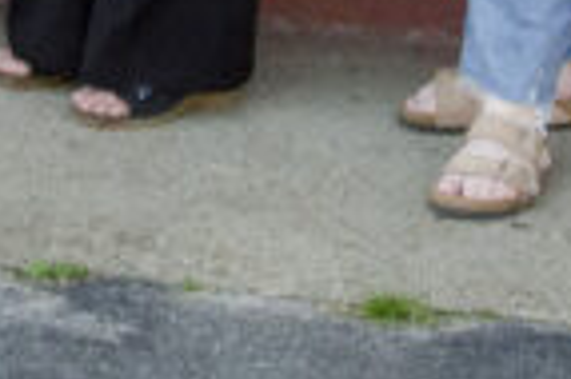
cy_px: -545
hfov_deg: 9.1
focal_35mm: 226
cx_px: -8
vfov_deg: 5.8
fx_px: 3580
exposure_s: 1/80
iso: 1250
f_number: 25
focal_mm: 28
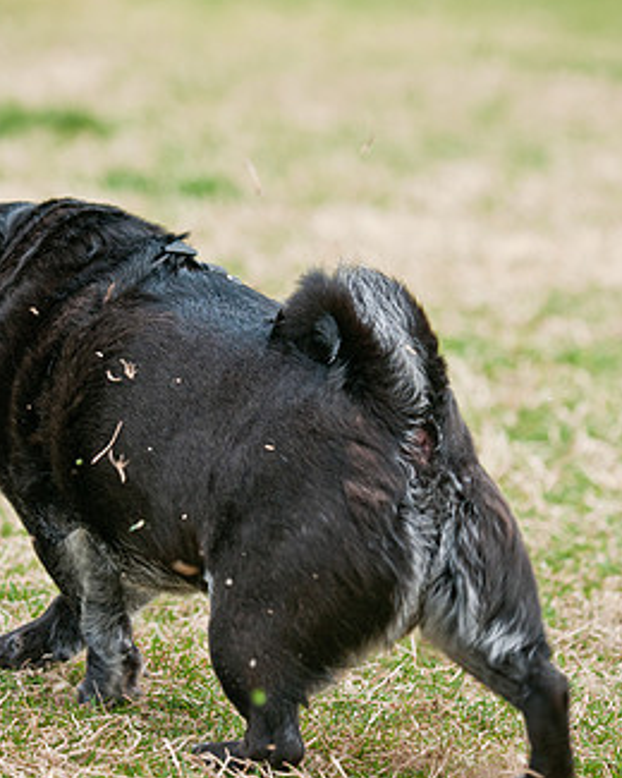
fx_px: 5385
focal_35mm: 234
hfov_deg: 6.6
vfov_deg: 8.3
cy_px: 409
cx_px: 312
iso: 200
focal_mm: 120
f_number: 5
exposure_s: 1/400
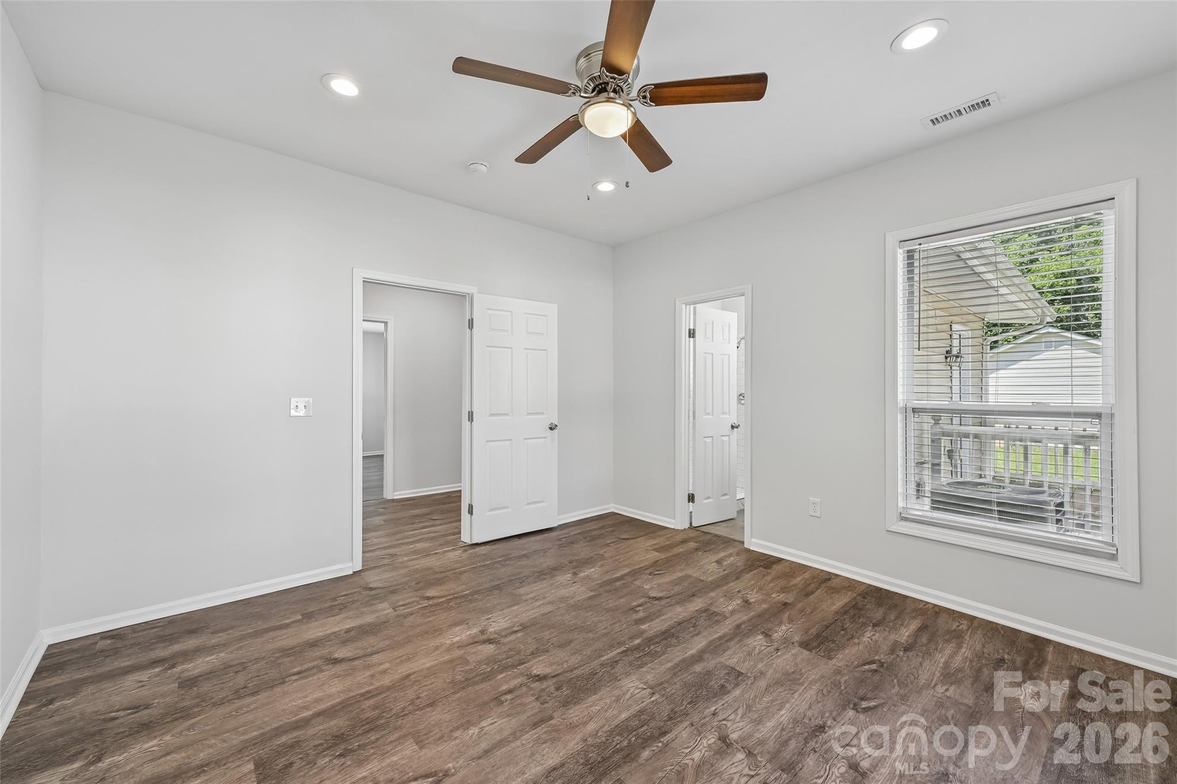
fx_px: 458
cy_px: 392
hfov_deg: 104.3
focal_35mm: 14
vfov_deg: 81.2
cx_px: 588
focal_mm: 14
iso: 160
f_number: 8
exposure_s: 1/15
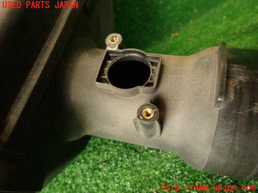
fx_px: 186
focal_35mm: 25
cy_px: 96
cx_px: 129
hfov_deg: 69.4
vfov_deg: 54.9
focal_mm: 4.5
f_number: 2
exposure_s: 1/40
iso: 200
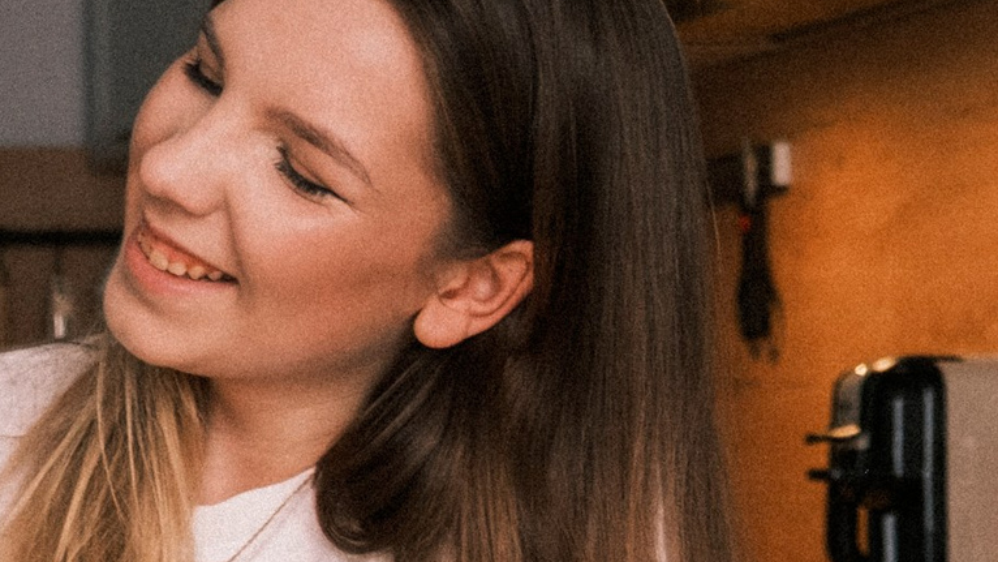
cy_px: 435
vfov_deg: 7.3
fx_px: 4420
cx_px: -879
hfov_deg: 11.8
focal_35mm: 167
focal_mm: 25.4
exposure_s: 1/125
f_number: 3.2
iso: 800
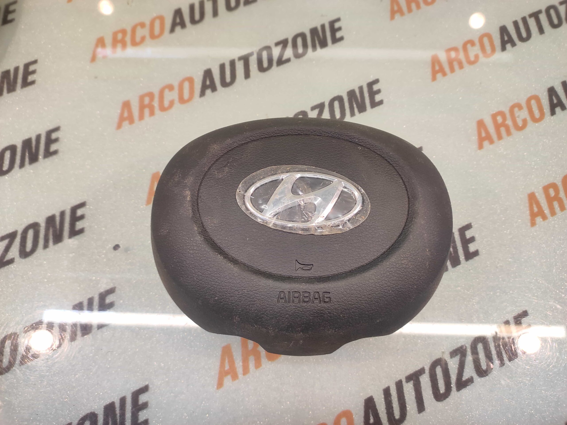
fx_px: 278
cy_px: 212
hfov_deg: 91.1
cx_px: 284
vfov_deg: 74.7
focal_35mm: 17
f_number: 1.79
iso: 164
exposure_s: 1/33
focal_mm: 4.74
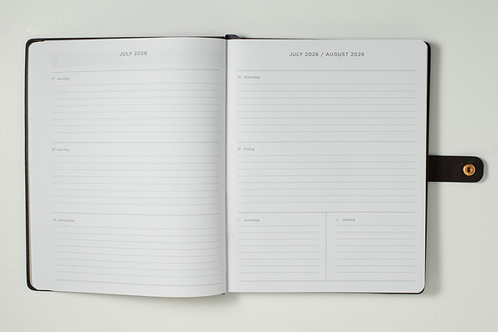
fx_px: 822
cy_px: 173
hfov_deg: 33.7
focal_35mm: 59
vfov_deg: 22.8
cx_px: 244
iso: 200
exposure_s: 1/200
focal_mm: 50
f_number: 9
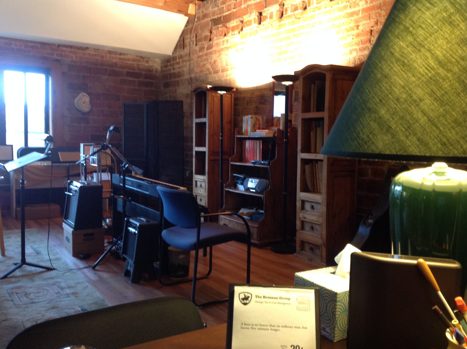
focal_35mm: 35
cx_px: 234
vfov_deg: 40.6
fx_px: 471
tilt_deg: -3.6
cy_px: 174
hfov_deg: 52.7
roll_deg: -2.2
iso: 125
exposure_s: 1/15
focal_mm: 4.28
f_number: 2.4
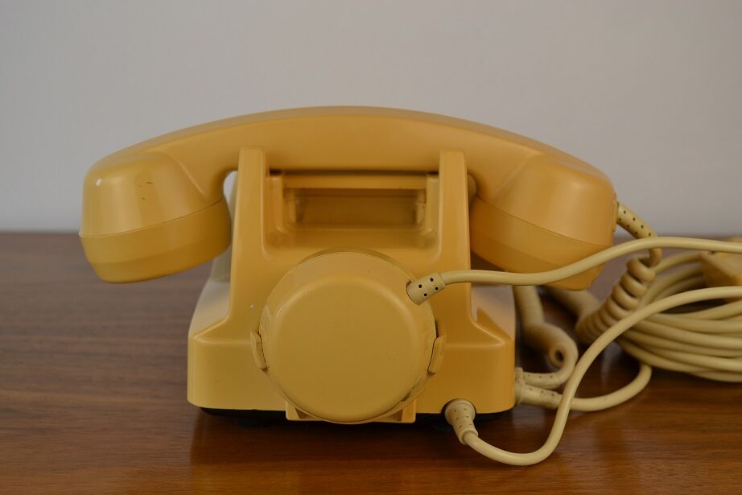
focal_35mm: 48
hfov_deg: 41.1
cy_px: 248
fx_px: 989
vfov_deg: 28.1
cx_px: 371
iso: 140
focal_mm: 32
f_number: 5.6
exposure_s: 1/125
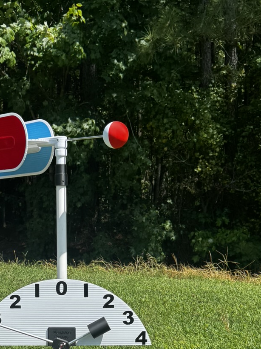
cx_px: 45
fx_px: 603
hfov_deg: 24.0
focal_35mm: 60
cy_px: 306
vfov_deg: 30.9
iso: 80
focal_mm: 6.76
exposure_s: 1/2041
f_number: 1.78
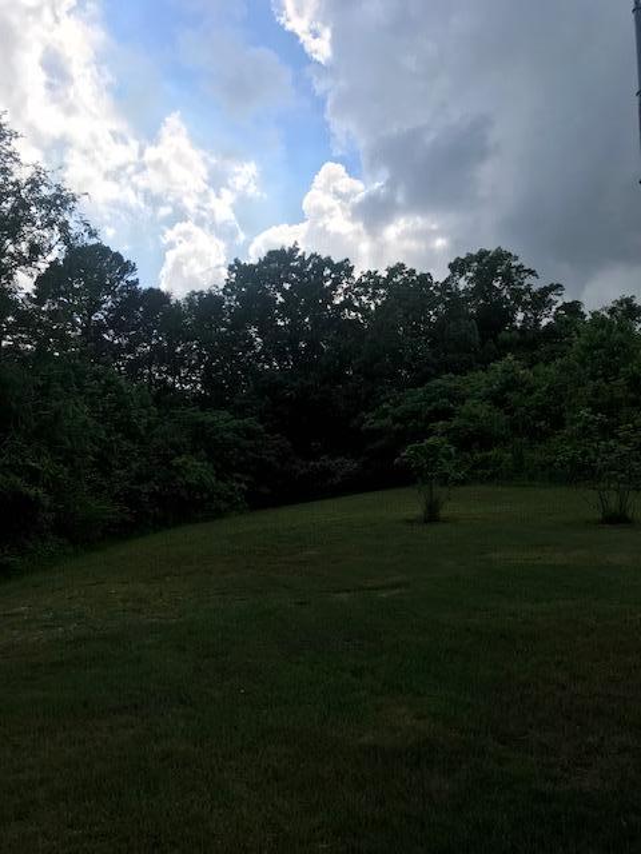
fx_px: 691
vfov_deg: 63.4
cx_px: 320
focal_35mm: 28
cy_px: 427
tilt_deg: +9.2
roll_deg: +0.8
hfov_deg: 49.7
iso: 20
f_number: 1.8
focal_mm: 3.99
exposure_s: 1/2591
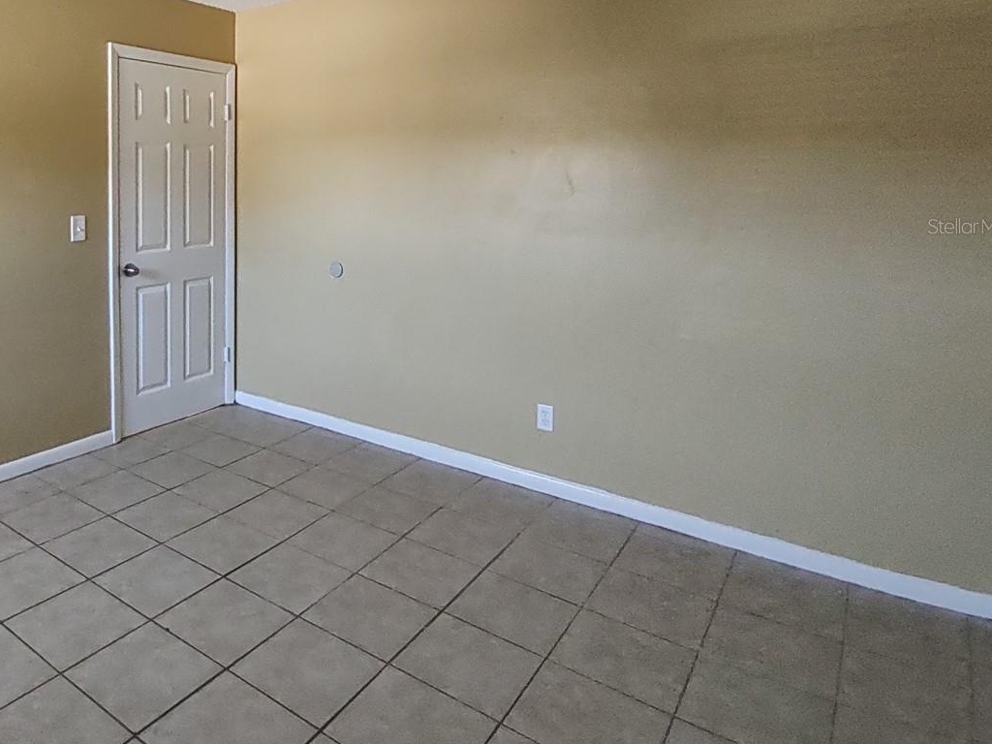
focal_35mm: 25
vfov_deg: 53.4
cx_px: 244
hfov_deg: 65.0
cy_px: 226
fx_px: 716
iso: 734
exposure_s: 1/60
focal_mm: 1.66
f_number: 2.2
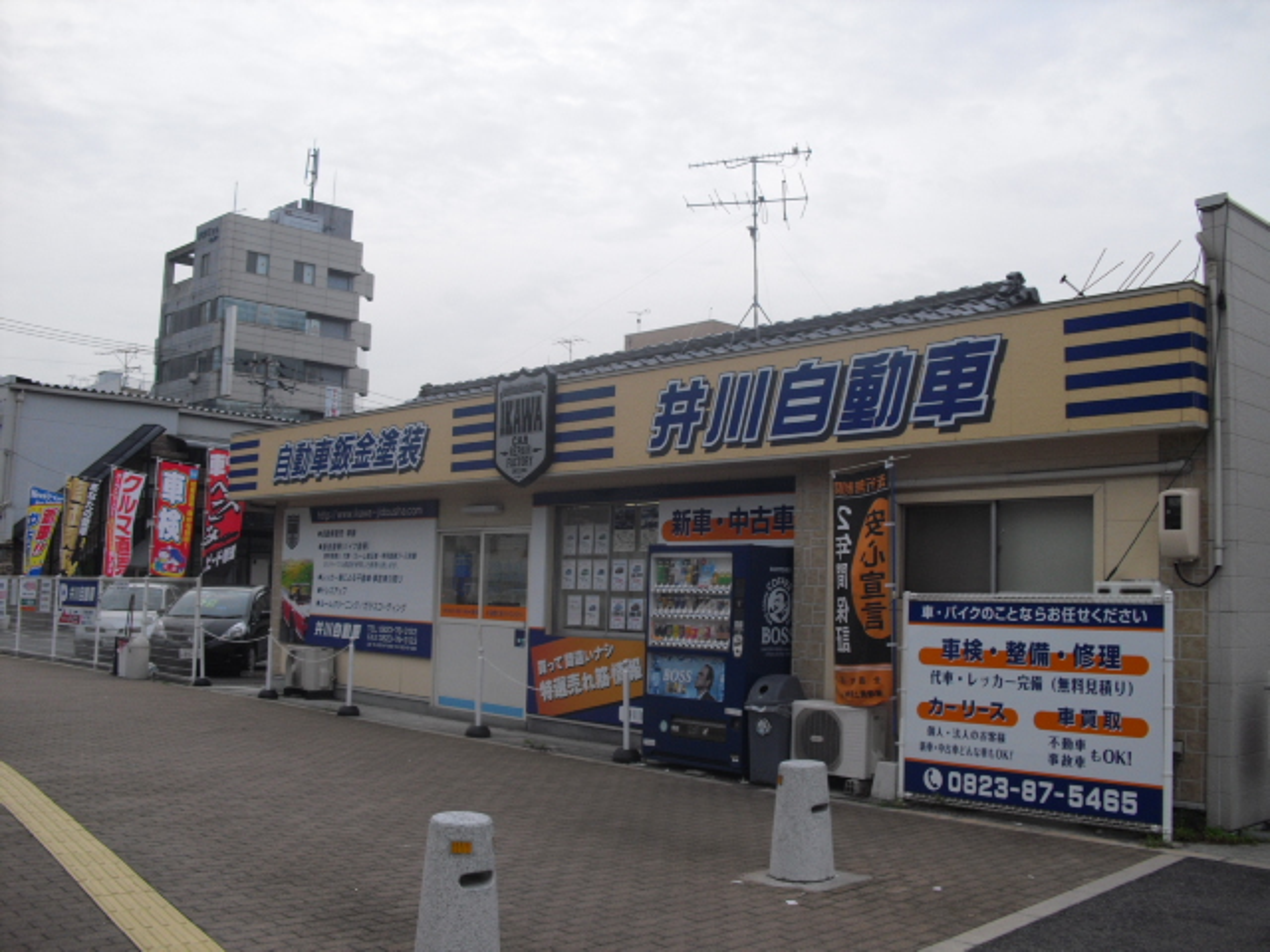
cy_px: 476
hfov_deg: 51.4
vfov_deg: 39.7
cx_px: 635
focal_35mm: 36
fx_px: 1321
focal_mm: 6.3
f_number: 7.8
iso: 100
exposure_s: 1/100
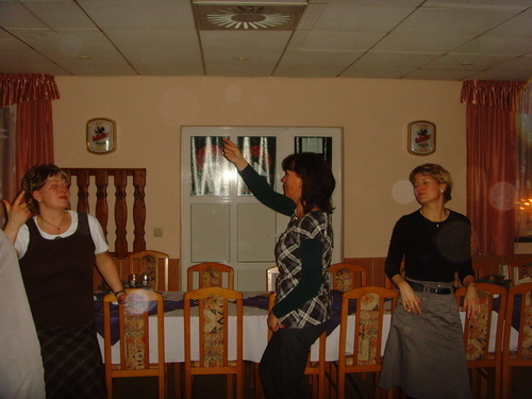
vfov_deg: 36.8
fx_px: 599
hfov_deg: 47.9
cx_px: 266
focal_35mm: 39
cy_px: 200
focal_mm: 6.6
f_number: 3.5
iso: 200
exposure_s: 1/45
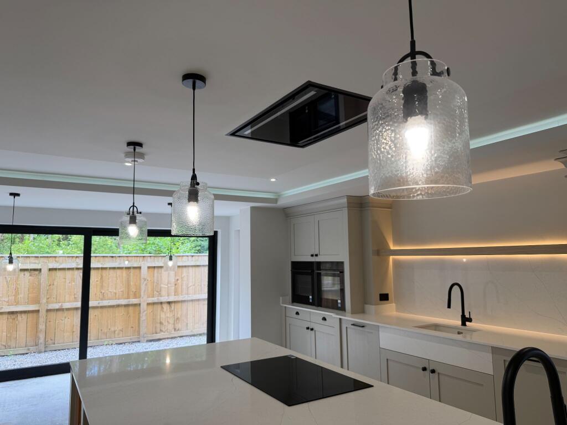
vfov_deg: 56.8
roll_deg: +0.8
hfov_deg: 71.6
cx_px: 284
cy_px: 212
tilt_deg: +4.7
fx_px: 393
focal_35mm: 24
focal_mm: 6.76
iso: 50
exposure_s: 1/130
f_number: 1.78
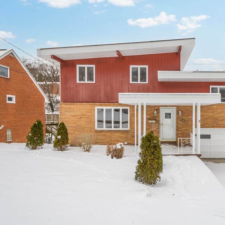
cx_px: 166
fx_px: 162
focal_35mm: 22
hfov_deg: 65.8
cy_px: 105
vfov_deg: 69.6
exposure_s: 1/400
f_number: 6.3
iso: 100
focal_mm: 10
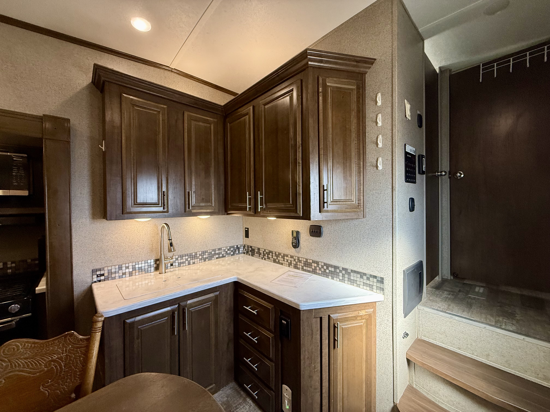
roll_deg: +0.7
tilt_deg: -2.0
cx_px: 275
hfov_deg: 102.1
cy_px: 206
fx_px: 222
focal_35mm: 14
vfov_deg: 85.7
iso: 200
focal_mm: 2.22
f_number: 2.2
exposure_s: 1/99
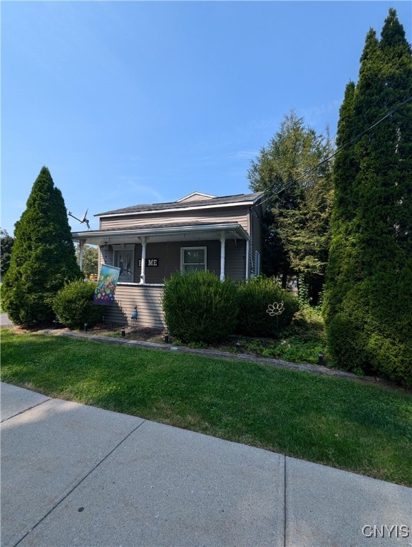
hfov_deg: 90.0
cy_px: 274
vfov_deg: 106.1
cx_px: 206
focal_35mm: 13
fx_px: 206
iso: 48
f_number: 2.2
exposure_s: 1/1049
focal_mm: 1.95
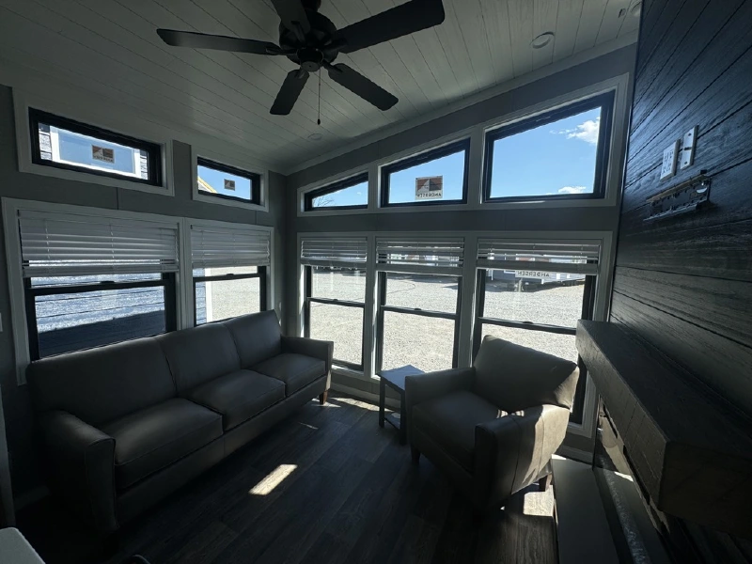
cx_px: 376
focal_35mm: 14
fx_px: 304
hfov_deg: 102.1
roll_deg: -1.4
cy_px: 282
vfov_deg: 85.7
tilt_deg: -6.2
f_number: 2.2
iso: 50
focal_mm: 2.22
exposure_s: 1/620
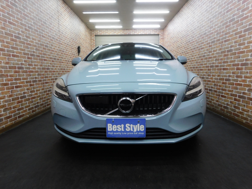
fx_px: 167
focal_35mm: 23
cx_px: 126
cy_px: 94
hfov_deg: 73.9
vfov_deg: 58.9
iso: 140
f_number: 3
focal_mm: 4
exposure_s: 1/30
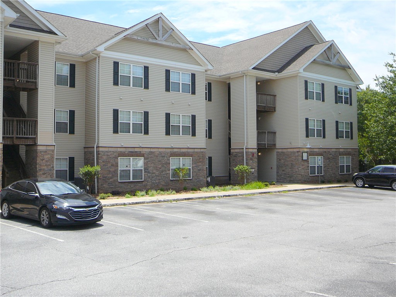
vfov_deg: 37.7
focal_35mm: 38
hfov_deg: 49.0
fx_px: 435
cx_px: 198
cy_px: 148
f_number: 3
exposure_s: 1/1000
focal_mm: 5.6
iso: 80
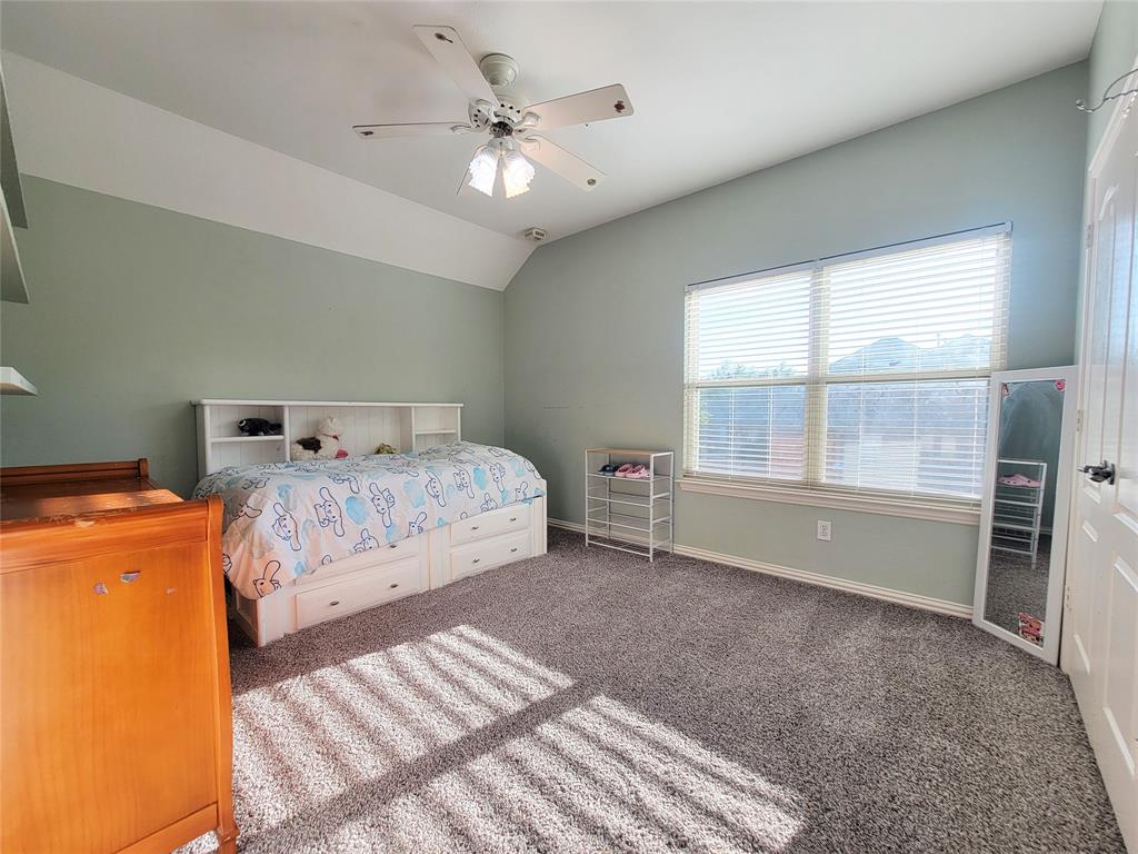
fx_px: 427
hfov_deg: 106.2
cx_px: 569
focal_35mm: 13
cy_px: 427
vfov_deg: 89.9
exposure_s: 1/60
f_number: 2.2
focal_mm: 2.2
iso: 320
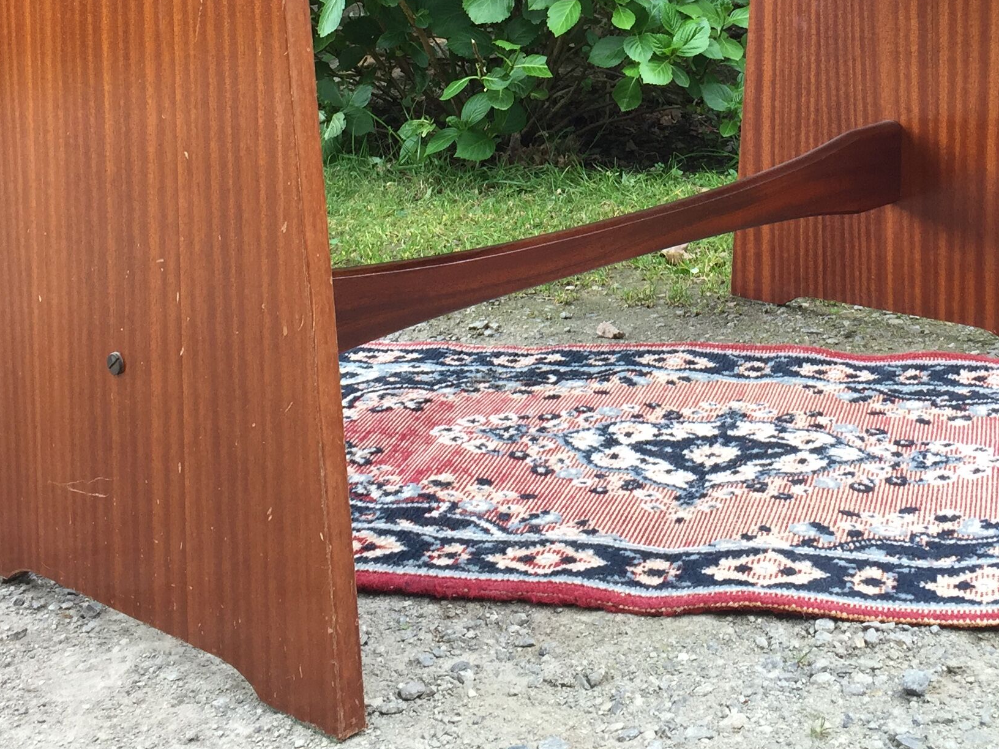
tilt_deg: -5.0
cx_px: 653
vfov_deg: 24.2
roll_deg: +0.3
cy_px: 18
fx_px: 1674
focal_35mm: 58
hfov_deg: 33.0
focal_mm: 4.15
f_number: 2.2
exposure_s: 1/100
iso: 50
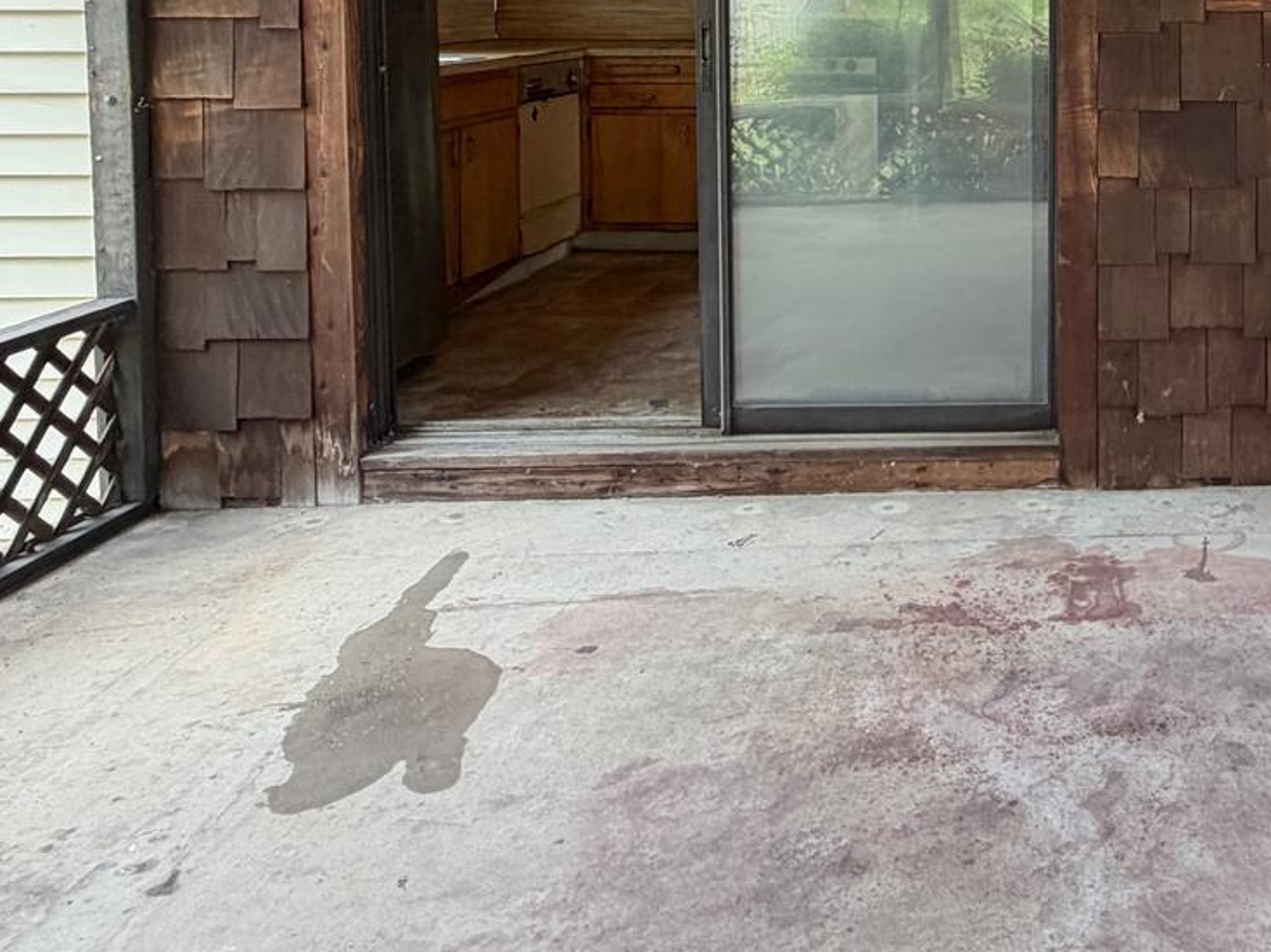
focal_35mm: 39
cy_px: 67
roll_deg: +0.4
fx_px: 1432
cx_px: 1228
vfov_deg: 34.4
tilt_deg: -3.0
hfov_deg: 42.3
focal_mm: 2.22
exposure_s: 1/121
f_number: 2.2
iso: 80
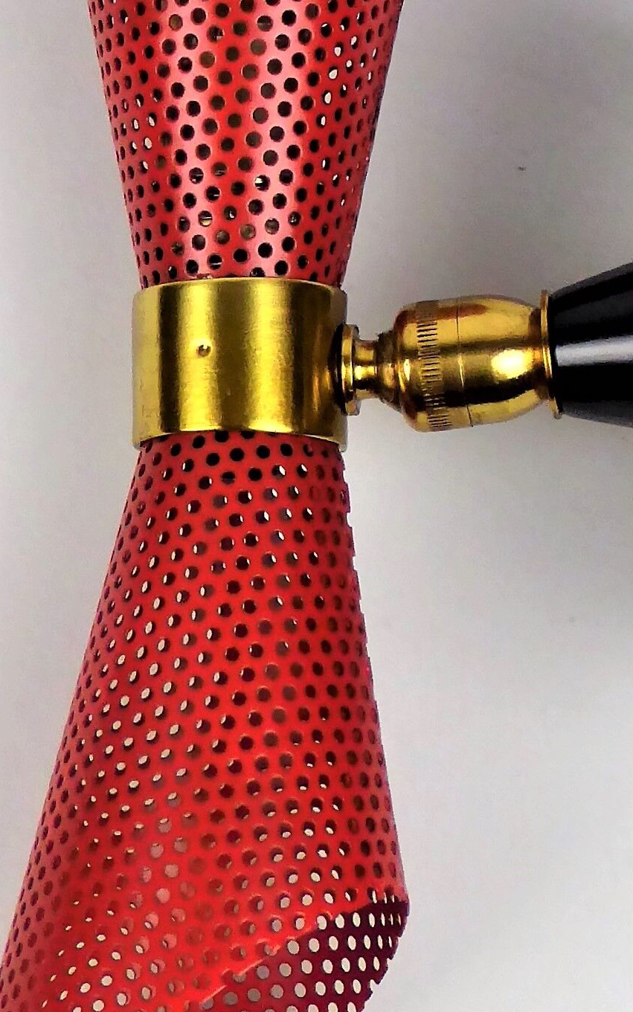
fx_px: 3946
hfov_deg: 9.2
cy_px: 73
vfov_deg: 14.5
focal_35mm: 143
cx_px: 311
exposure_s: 1/250
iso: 320
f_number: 4
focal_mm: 8.4
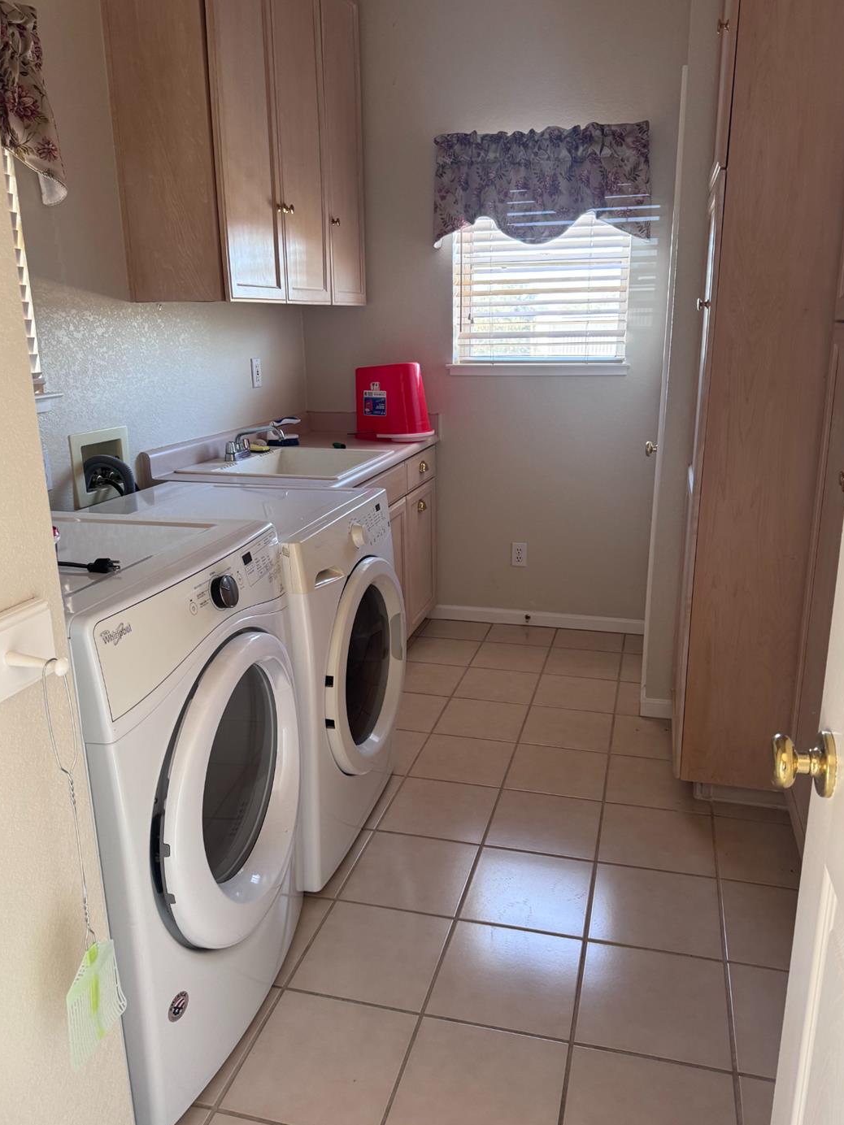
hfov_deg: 53.0
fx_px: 845
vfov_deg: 67.3
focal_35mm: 26
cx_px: 440
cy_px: 569
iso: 200
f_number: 1.78
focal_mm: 6.76
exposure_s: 1/71
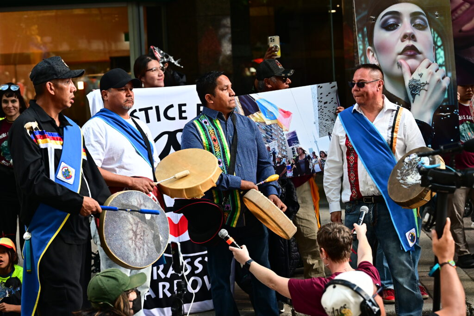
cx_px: 237
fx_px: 1304
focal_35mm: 99
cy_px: 158
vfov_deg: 13.8
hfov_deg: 20.6
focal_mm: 66
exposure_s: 1/500
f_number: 4
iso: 800
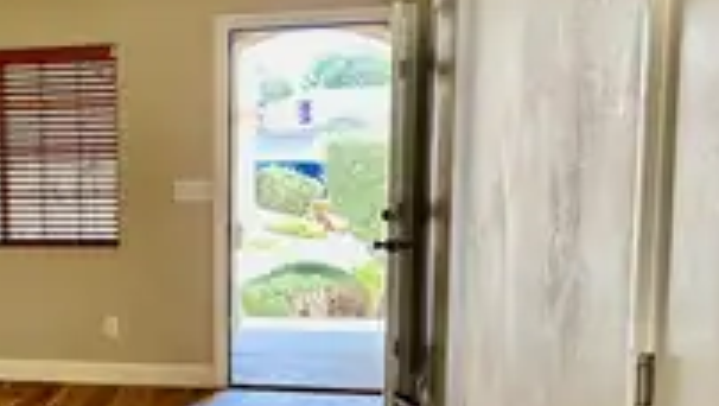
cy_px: 281
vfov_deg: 21.4
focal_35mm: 56
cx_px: 43
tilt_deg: -7.6
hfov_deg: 34.6
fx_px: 1068
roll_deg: +1.7
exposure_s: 1/137
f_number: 1.5
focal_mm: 5.7
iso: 64
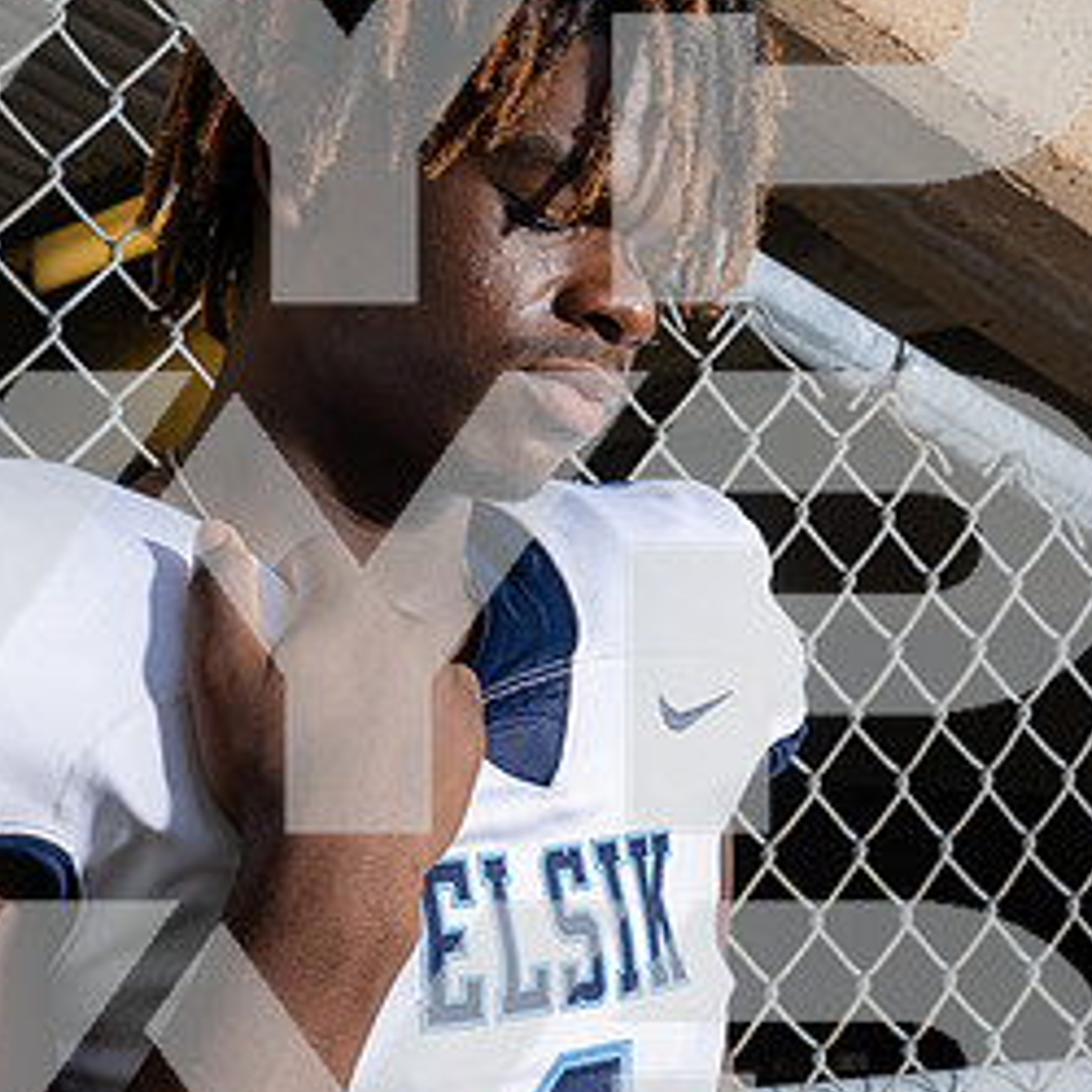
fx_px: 2677
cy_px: 605
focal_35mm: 75
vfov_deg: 23.0
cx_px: 542
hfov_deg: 23.1
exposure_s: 1/250
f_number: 8
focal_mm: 38
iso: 200
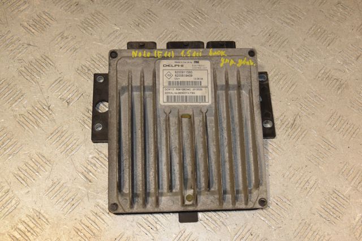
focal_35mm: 45
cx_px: 181
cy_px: 120
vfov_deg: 29.8
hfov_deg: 43.6
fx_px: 452
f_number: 10
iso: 800
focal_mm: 30
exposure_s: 1/200
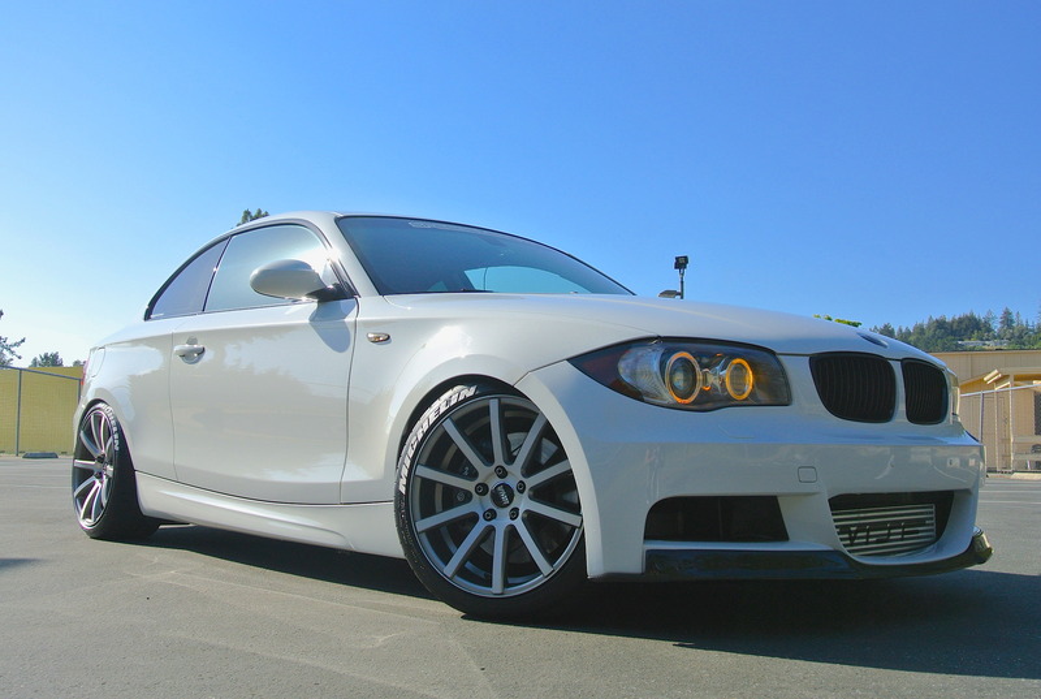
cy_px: 350
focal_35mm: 39
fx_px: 1130
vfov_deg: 34.4
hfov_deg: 49.5
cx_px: 520
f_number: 5.6
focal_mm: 14.5
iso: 100
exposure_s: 1/320
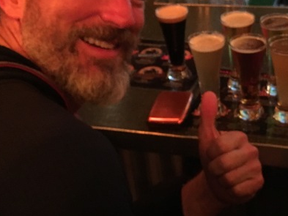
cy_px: 70
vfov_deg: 24.7
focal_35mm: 59
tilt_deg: -28.1
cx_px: 190
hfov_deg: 32.4
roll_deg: +6.2
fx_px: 491
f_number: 2.2
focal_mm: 4.15
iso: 640
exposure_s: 1/15
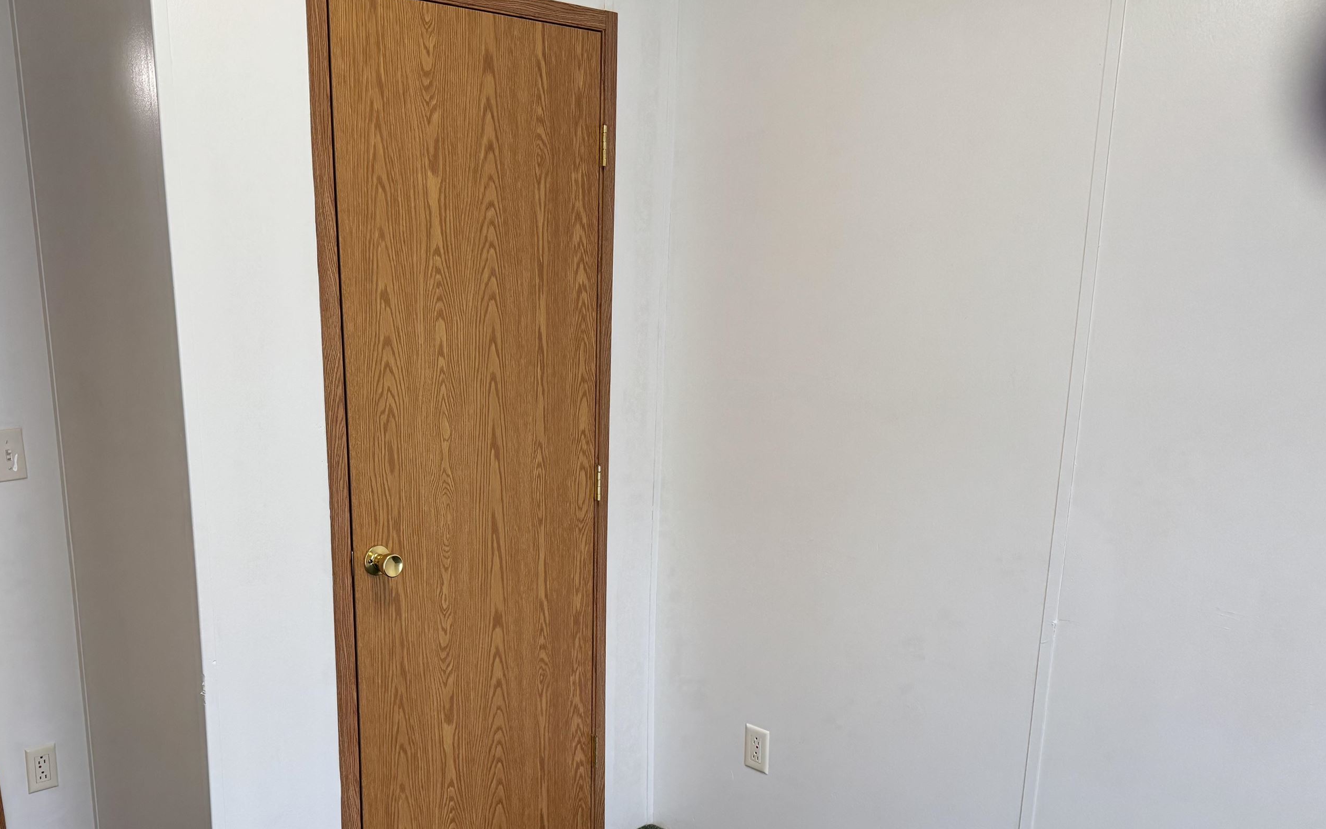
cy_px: 534
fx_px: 1120
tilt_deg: -13.8
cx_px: 528
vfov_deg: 40.2
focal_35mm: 31
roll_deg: +0.0
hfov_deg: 60.7
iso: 160
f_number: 1.78
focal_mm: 6.76
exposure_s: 1/120
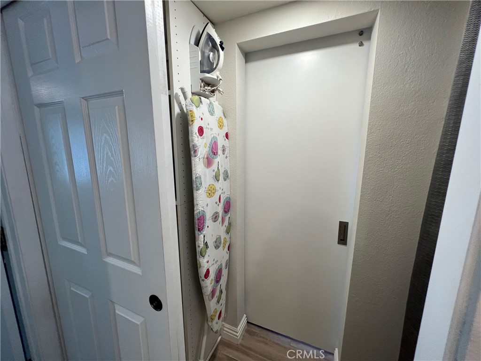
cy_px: 180
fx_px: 181
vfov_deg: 89.9
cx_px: 240
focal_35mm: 13
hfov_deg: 106.2
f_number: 1.8
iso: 160
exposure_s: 1/120
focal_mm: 1.57
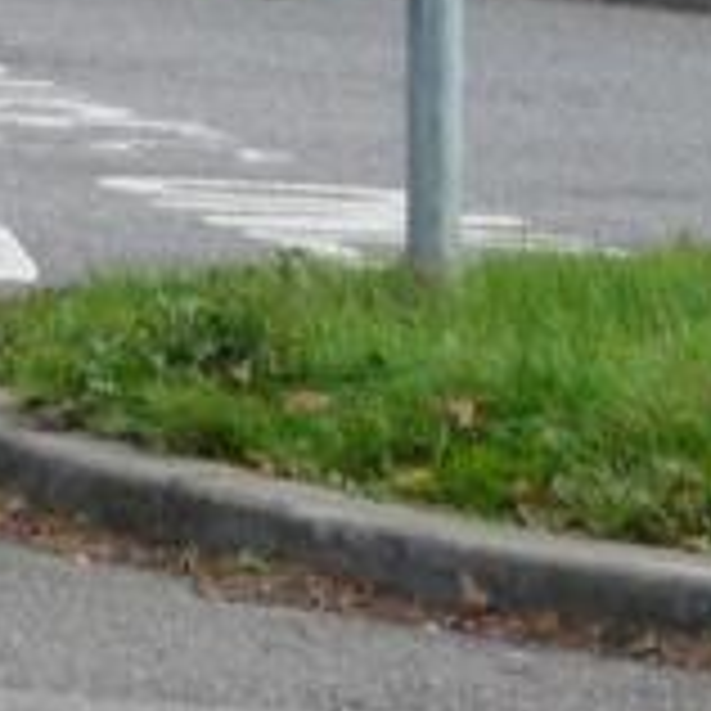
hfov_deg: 4.1
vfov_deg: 4.2
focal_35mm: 412
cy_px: -1008
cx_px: -1458
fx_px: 9574
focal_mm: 12.2
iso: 100
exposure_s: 1/200
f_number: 4.6
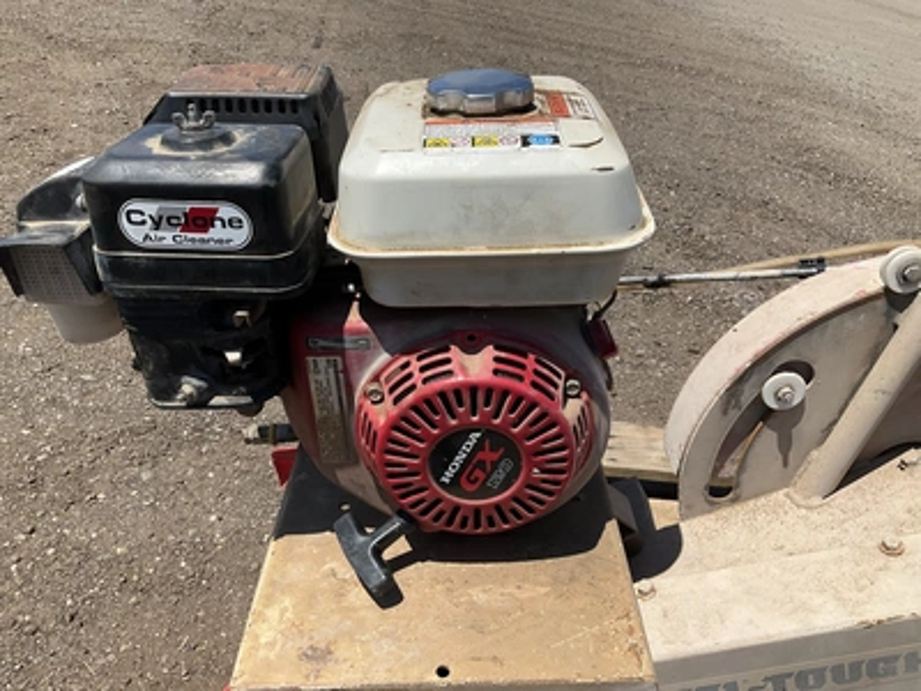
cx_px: 460
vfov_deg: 48.2
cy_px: 346
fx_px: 772
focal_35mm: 29
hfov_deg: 61.7
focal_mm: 3
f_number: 1.8
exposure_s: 1/2141
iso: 25
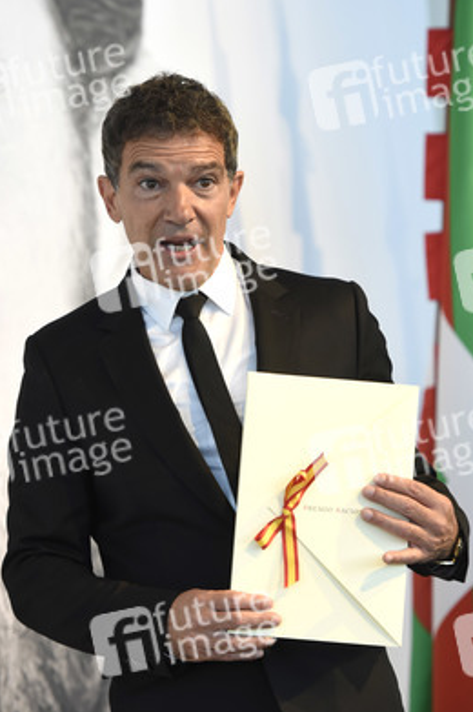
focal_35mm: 230
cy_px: 361
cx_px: 236
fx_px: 4541
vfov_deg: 9.0
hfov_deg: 6.0
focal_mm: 150
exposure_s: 1/500
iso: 800
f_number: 3.5
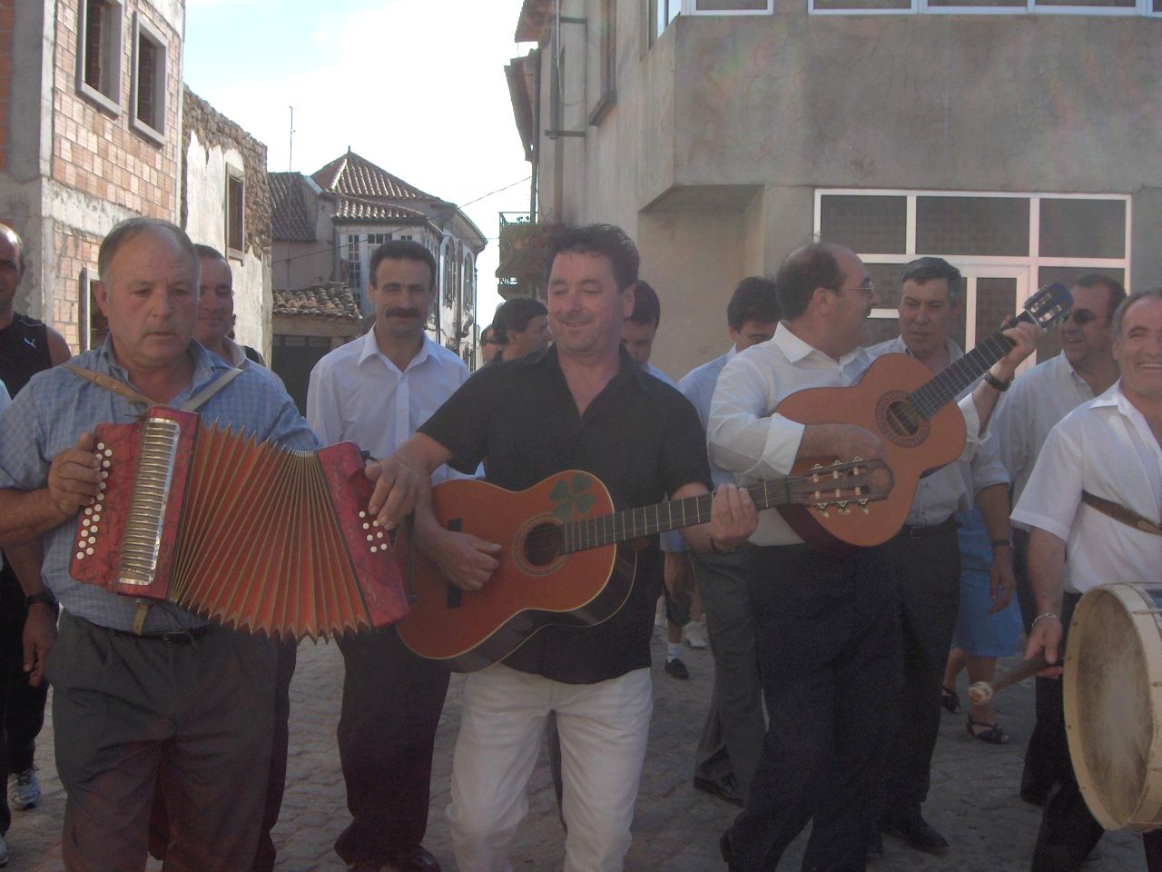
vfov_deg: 36.8
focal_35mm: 39
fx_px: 1309
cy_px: 436
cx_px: 581
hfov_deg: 47.9
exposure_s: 1/606
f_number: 4.8
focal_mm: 8
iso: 100
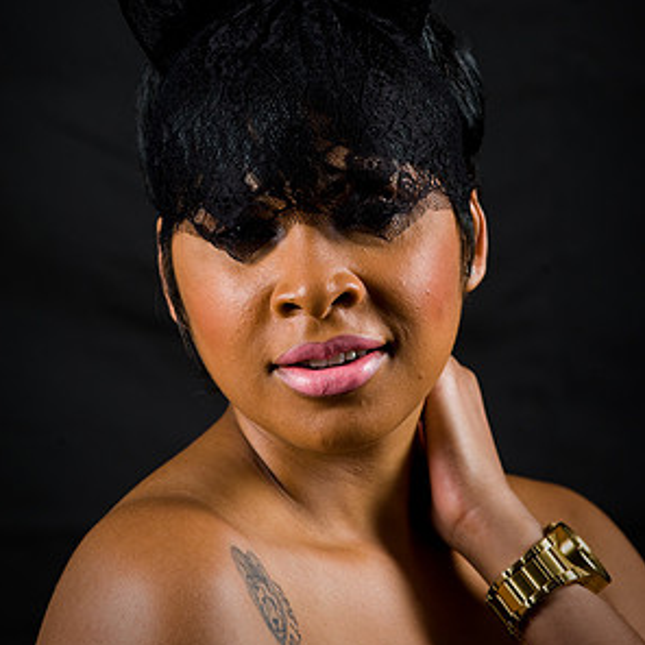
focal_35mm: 258
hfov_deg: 6.8
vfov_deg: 6.8
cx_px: 321
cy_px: 242
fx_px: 5439
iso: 200
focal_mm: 200
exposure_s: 1/125
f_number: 5.6
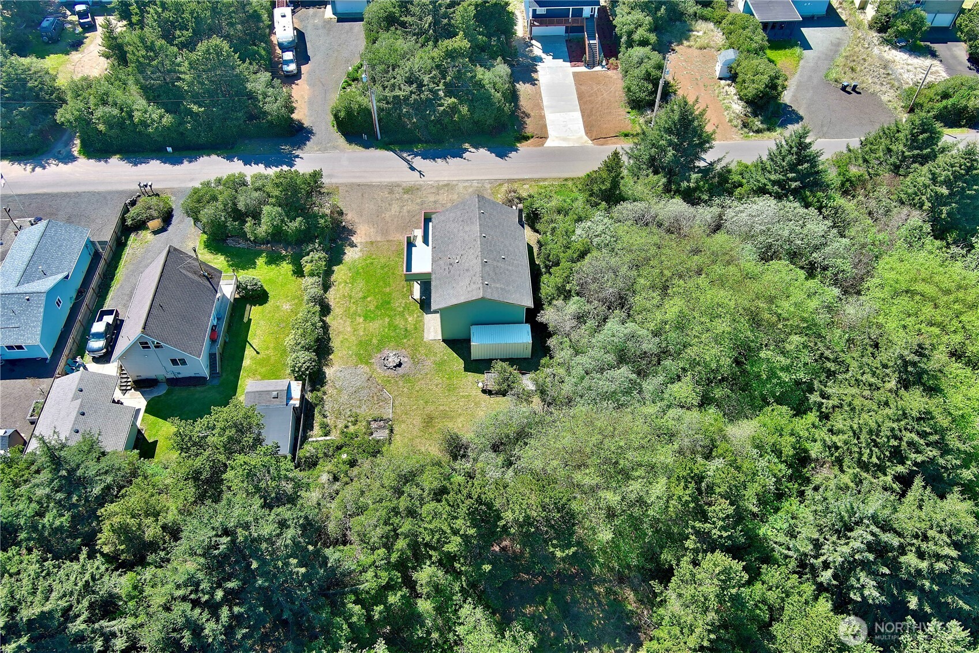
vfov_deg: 45.0
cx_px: 490
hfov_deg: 63.7
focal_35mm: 29
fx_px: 789
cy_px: 326
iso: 100
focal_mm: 10.57
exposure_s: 1/435
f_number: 2.8
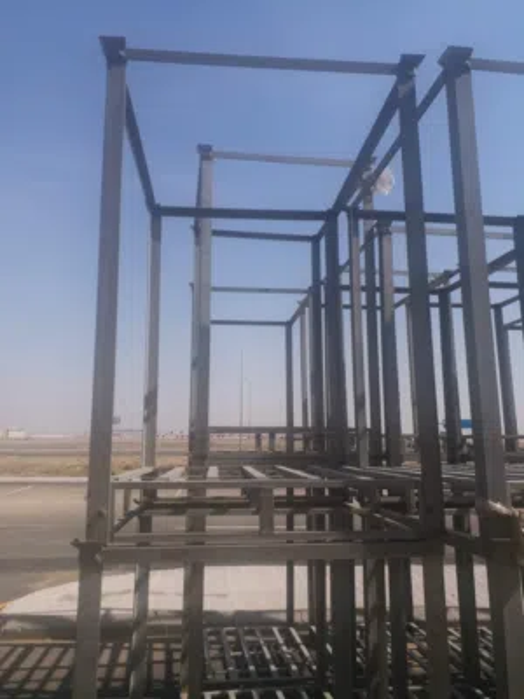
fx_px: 545
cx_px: 262
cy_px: 350
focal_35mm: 27
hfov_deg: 51.4
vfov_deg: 65.3
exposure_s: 1/2152
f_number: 1.9
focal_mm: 3.6
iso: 50
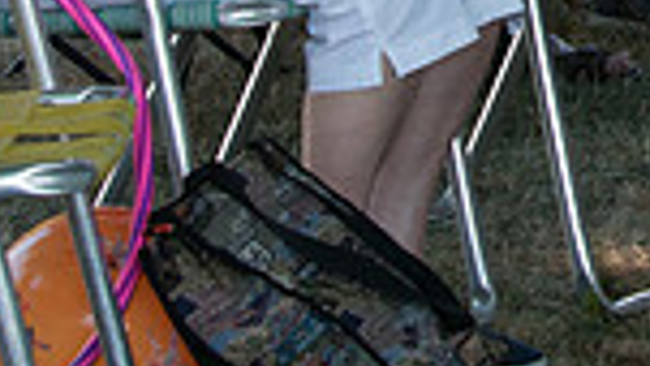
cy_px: -446
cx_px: 947
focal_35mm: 266
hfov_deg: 8.0
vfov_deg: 4.5
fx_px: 4585
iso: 500
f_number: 8
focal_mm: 44
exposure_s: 1/250
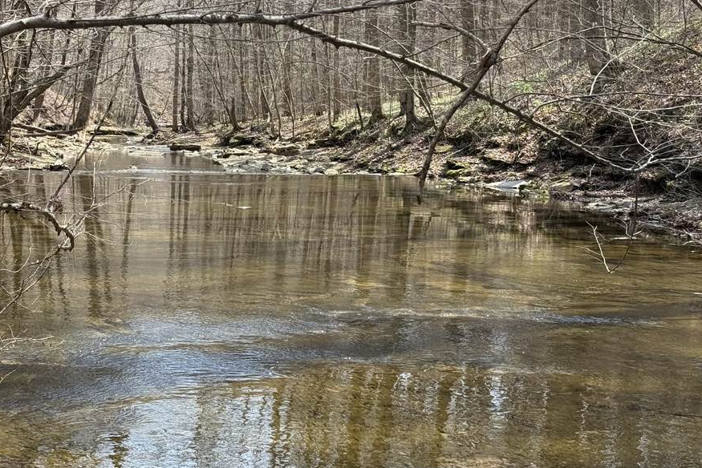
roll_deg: -1.3
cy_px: 168
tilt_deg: -0.7
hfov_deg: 27.6
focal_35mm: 73
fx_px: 1424
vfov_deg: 18.6
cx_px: 251
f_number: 1.78
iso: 80
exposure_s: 1/895
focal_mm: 6.76
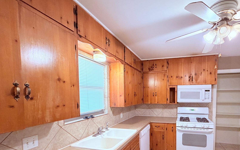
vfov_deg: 60.4
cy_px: 103
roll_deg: -0.1
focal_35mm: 19
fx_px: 124
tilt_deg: -3.6
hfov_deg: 86.2
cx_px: 150
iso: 400
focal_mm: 2.22
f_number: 2.2
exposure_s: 1/60
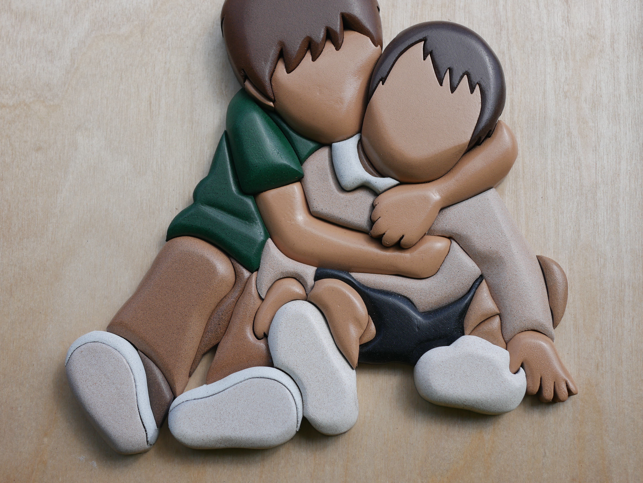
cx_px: 322
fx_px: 929
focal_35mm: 50
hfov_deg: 38.2
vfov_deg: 29.1
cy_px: 242
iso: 200
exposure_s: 1/800
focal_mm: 25
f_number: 4.5
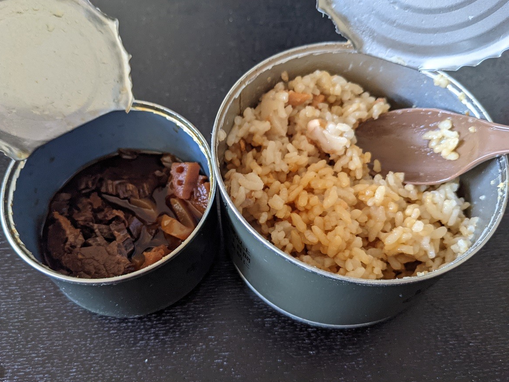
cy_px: 189
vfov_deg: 49.8
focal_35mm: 28
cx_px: 248
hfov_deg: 63.4
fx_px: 412
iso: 414
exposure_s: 1/103
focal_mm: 4.38
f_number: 1.73
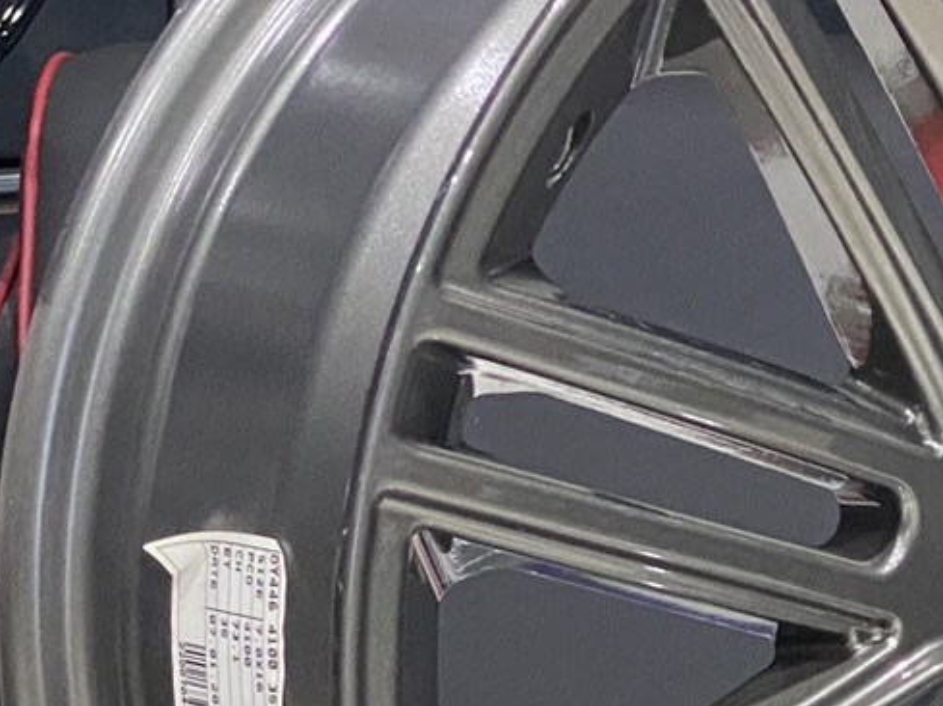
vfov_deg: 6.8
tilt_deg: -6.8
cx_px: 1145
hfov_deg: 9.0
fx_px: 5934
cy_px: 602
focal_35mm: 218
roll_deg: +0.5
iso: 320
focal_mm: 6
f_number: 2
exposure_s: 1/50
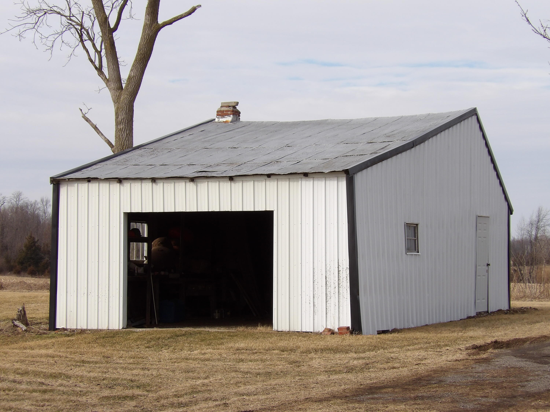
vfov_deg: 17.4
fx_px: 1351
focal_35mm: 85
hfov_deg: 23.0
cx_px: 275
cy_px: 206
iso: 100
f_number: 4.1
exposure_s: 1/590
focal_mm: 15.3
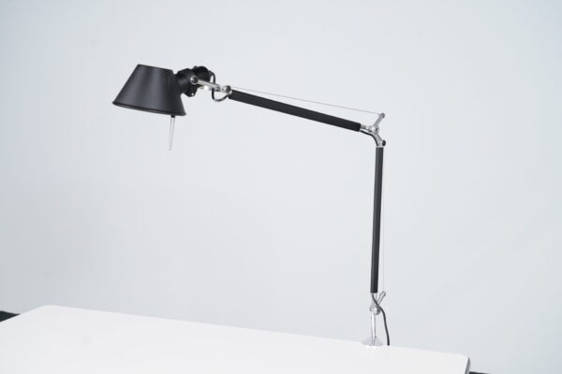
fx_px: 656
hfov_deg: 46.4
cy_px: 187
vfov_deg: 31.9
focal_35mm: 42
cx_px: 281
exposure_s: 1/100
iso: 4000
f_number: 6.3
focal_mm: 42
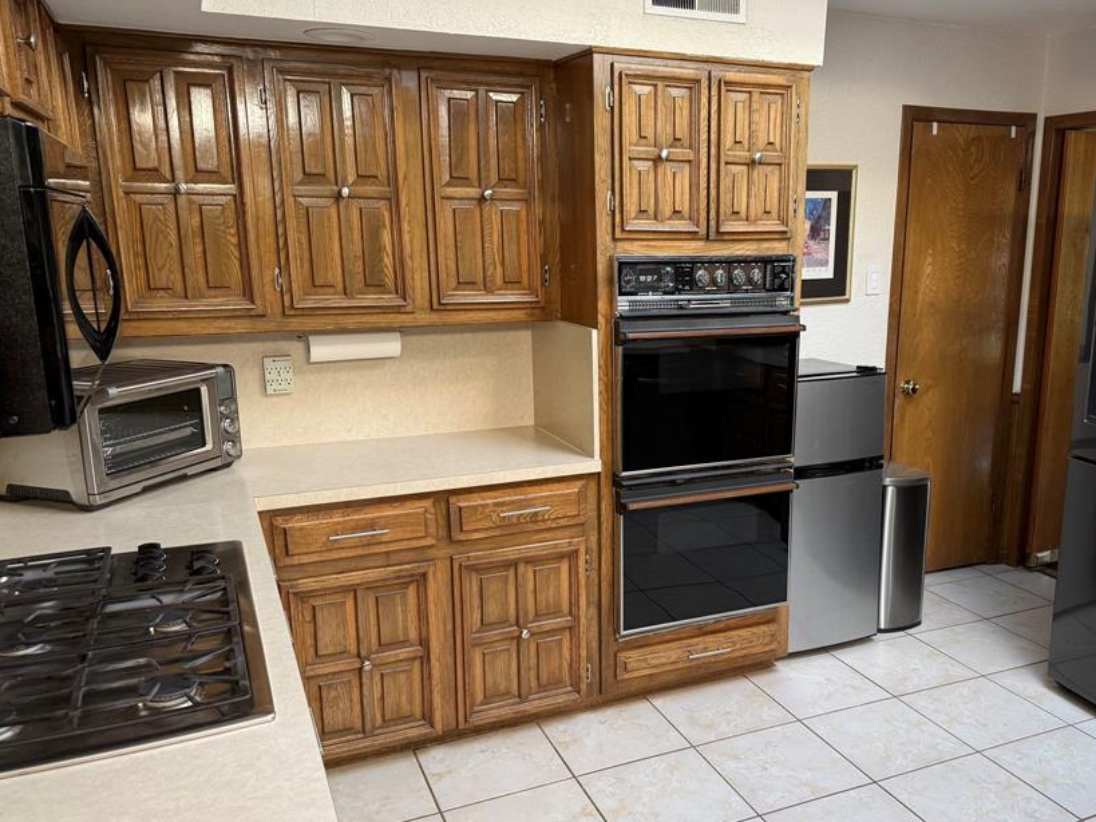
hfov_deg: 59.5
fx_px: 950
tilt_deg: -12.8
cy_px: 458
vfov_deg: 46.7
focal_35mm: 30
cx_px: 658
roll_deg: -0.2
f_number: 1.78
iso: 200
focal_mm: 6.76
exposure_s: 1/71
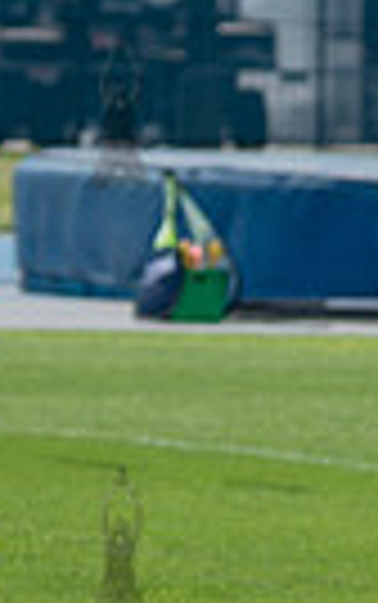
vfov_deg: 2.4
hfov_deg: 1.5
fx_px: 14326
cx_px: 623
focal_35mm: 871
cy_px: 366
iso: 160
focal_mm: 185
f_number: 5
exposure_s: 1/1000
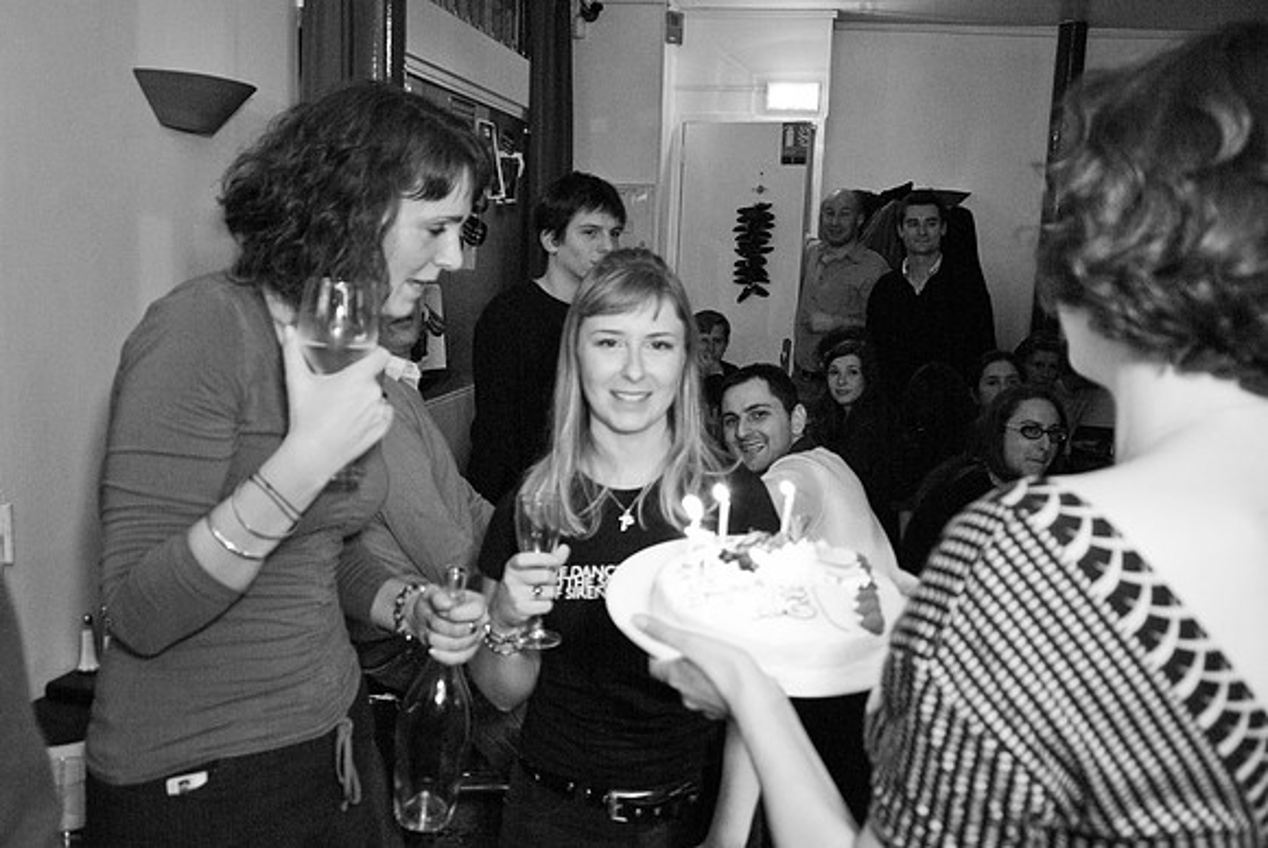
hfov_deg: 61.9
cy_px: 424
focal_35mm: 30
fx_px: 1058
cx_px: 634
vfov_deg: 43.7
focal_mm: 20
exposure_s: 1/30
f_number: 4
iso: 400
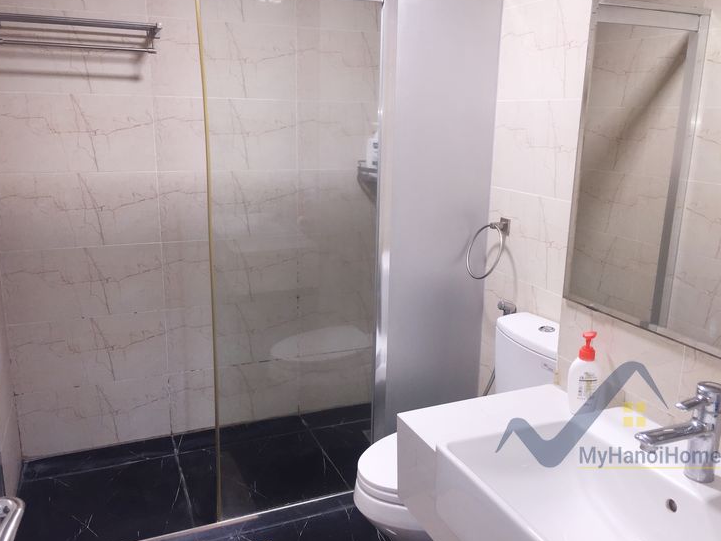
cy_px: 265
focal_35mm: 30
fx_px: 625
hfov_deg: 60.0
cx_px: 358
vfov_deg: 46.8
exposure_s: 1/33
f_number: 2.2
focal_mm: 4.15
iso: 50
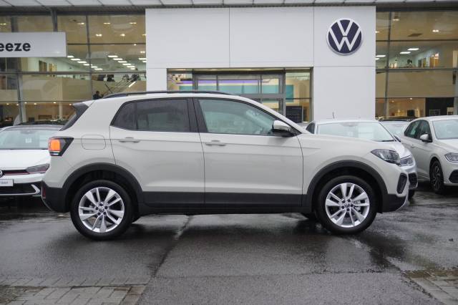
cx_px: 229
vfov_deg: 29.8
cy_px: 152
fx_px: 572
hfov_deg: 43.6
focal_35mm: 45
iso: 2000
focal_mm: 30
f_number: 5
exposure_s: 1/160
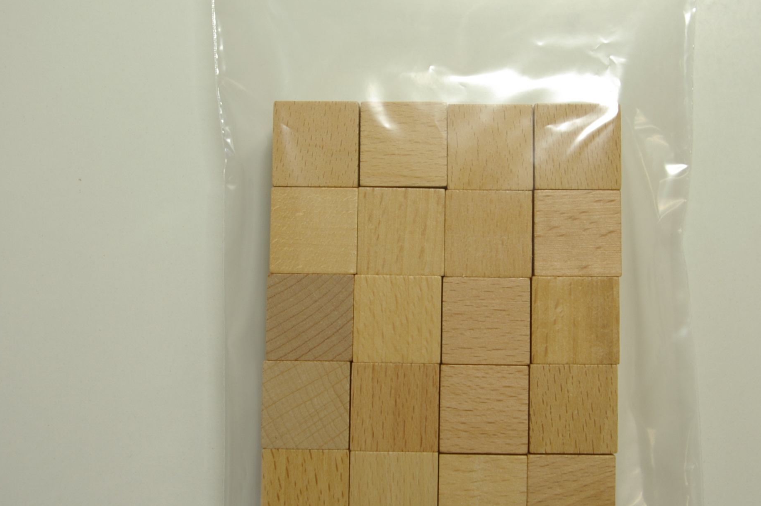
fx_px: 1246
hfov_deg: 33.9
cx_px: 434
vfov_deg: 22.9
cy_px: 208
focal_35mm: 59
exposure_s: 1/30
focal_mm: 24
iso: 200
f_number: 5.6
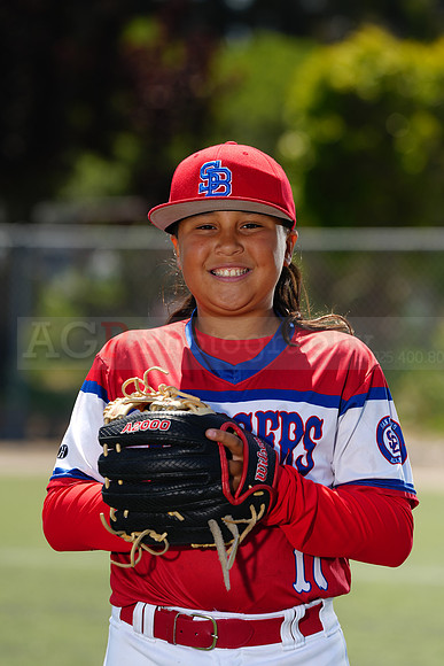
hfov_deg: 6.9
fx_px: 3698
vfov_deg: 10.3
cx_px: 222
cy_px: 333
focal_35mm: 200
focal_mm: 200
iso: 50
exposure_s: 1/250
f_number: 5
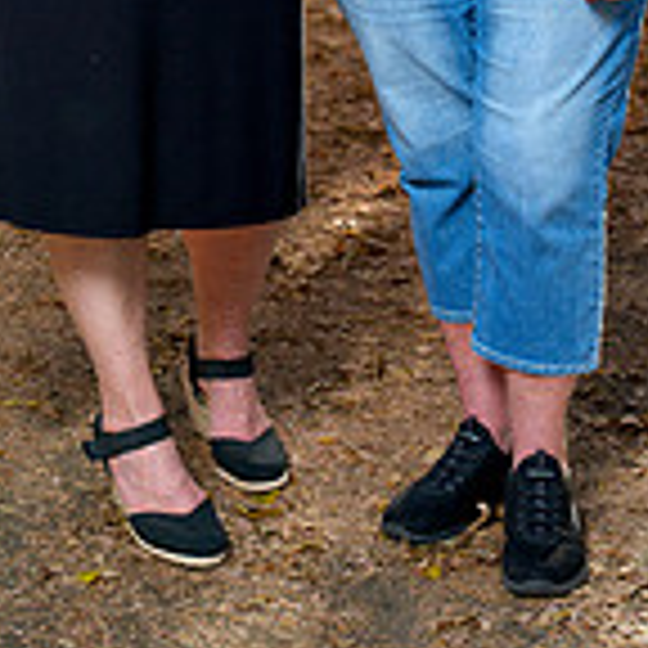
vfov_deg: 12.0
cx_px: 292
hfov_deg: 12.4
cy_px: -198
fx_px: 2986
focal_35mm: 141
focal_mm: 53
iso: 400
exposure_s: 1/160
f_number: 3.5
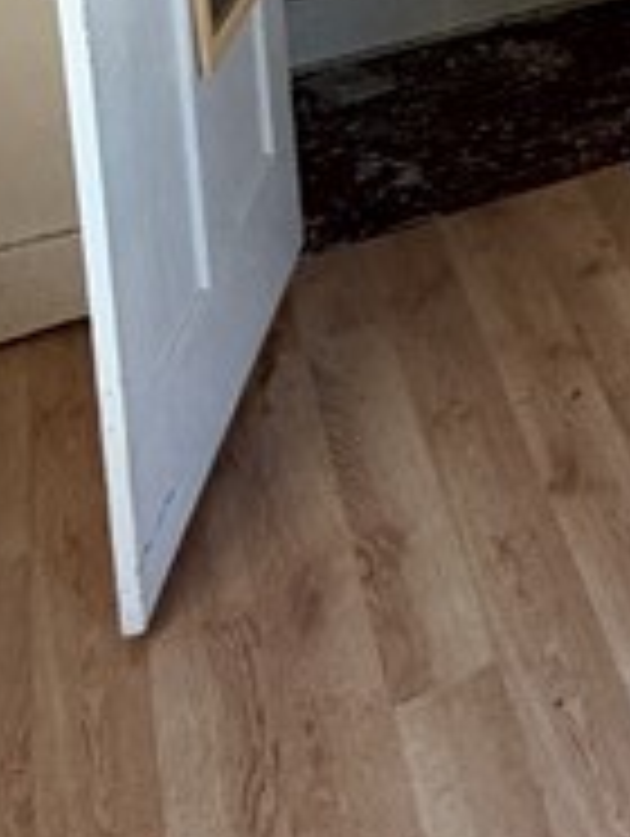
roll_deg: +0.8
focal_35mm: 77
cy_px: -612
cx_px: 1152
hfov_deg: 16.1
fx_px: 1864
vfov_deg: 19.7
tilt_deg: -7.3
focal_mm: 2.22
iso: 320
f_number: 2.2
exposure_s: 1/100
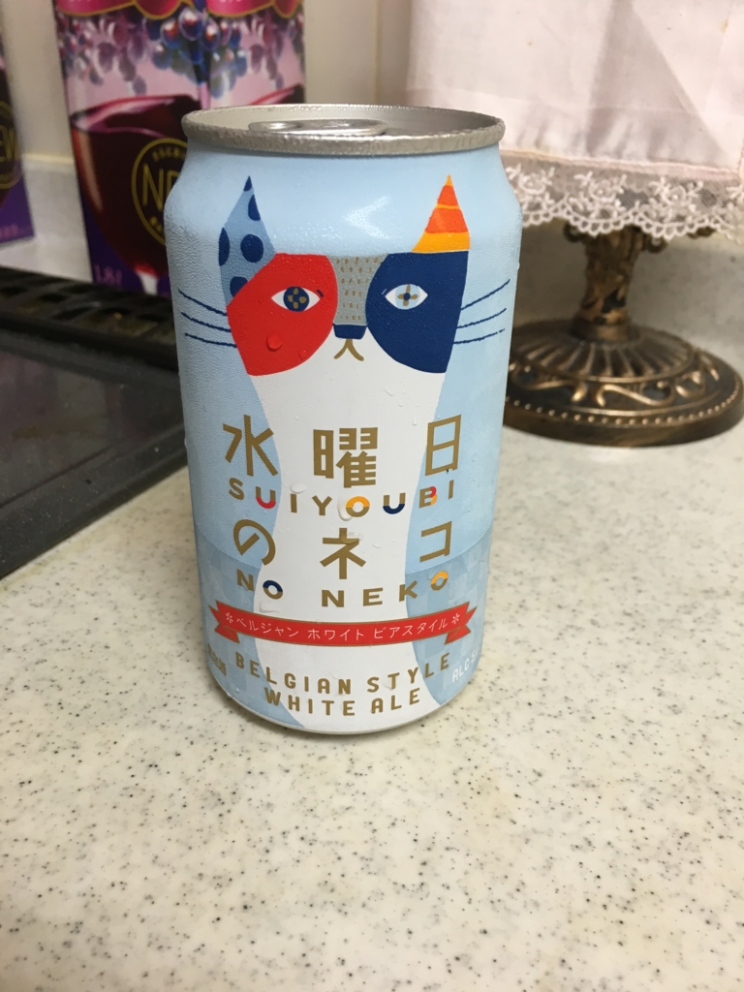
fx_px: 831
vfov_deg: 61.7
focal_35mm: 29
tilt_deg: -28.8
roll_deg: -1.1
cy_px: 496
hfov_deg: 48.2
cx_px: 372
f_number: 2.2
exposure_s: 1/33
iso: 80
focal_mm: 4.15
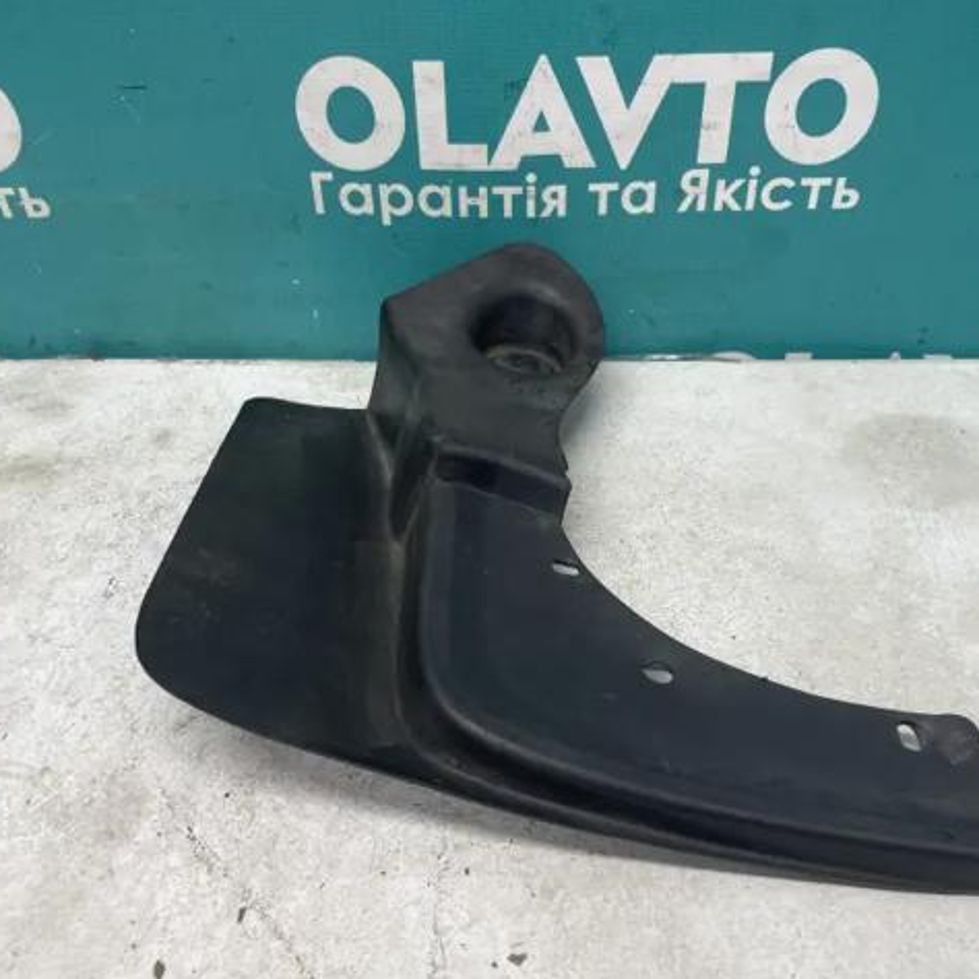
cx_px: 504
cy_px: 492
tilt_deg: -39.3
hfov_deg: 52.5
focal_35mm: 31
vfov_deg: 52.5
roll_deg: +2.3
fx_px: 992
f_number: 1.6
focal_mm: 4.2
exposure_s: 1/100
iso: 100
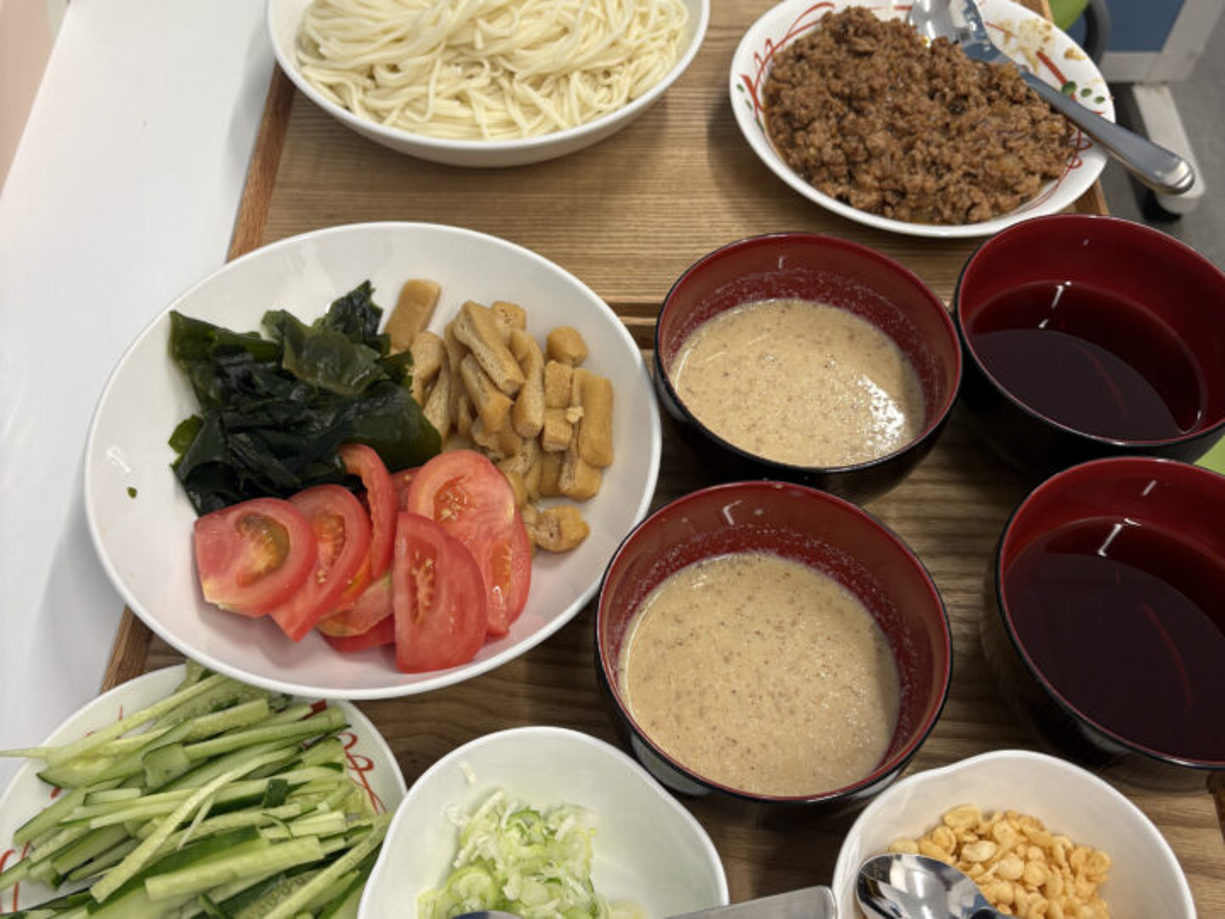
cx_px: 612
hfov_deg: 67.3
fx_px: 920
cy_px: 460
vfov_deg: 53.1
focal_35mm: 26
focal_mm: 5.96
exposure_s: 1/100
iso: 40
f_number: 1.6
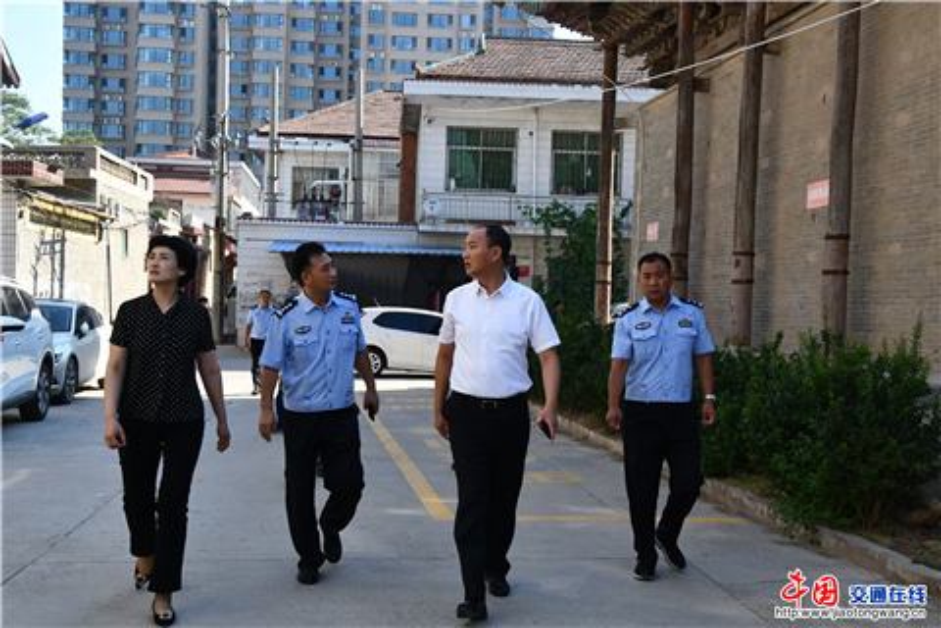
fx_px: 1098
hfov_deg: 46.4
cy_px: 314
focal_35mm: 42
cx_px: 470
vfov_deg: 31.9
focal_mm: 28
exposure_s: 1/640
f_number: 13
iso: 1250
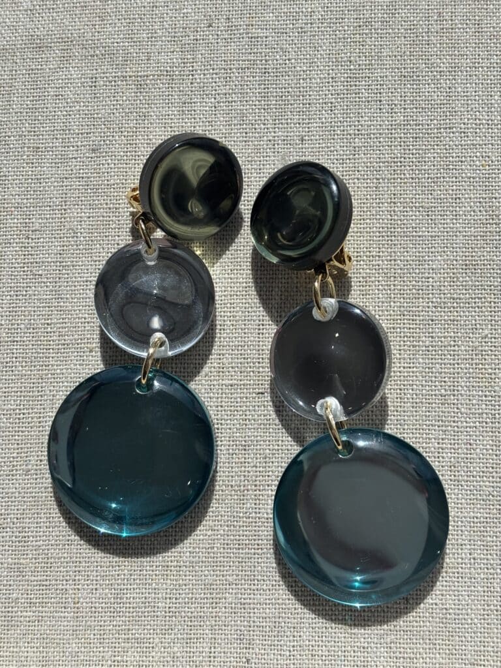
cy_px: 334
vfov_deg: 36.8
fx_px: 1003
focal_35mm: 52
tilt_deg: -73.6
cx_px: 250
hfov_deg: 28.0
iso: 40
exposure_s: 1/3788
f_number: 1.6
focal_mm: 5.96
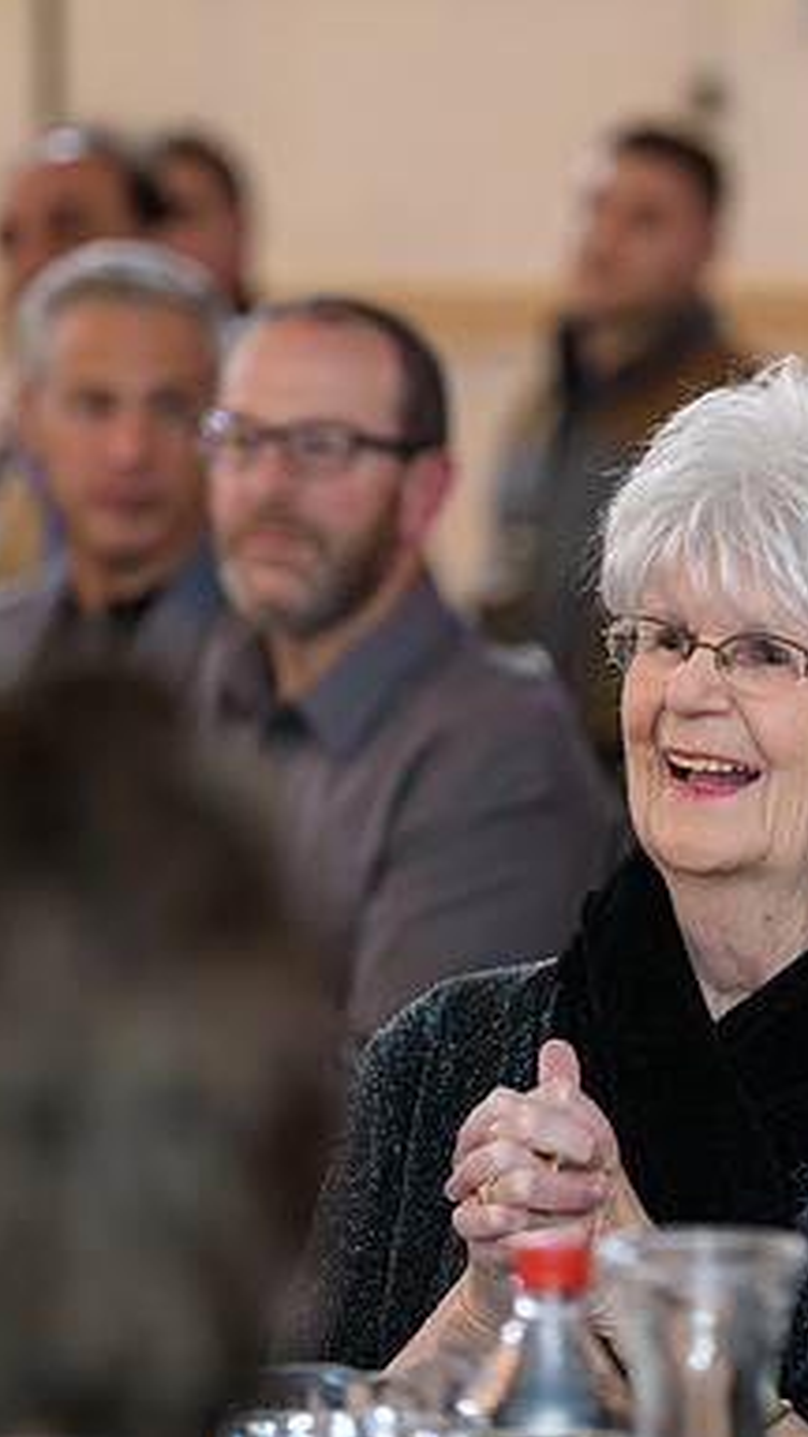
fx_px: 7351
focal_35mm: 193
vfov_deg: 11.2
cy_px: 717
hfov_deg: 6.3
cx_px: 744
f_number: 3.2
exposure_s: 1/125
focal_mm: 122
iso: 1000
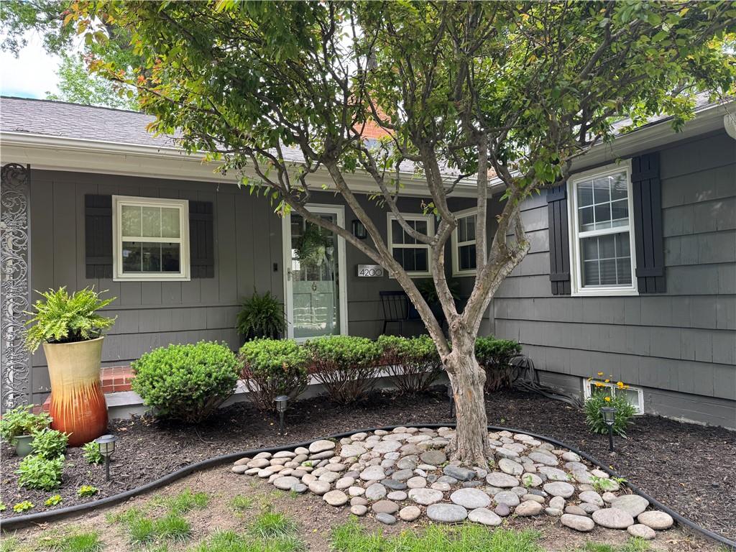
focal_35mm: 24
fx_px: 510
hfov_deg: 71.6
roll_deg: +1.7
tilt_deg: +1.4
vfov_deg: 56.8
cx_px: 368
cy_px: 276
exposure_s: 1/127
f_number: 1.78
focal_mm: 6.76
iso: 64
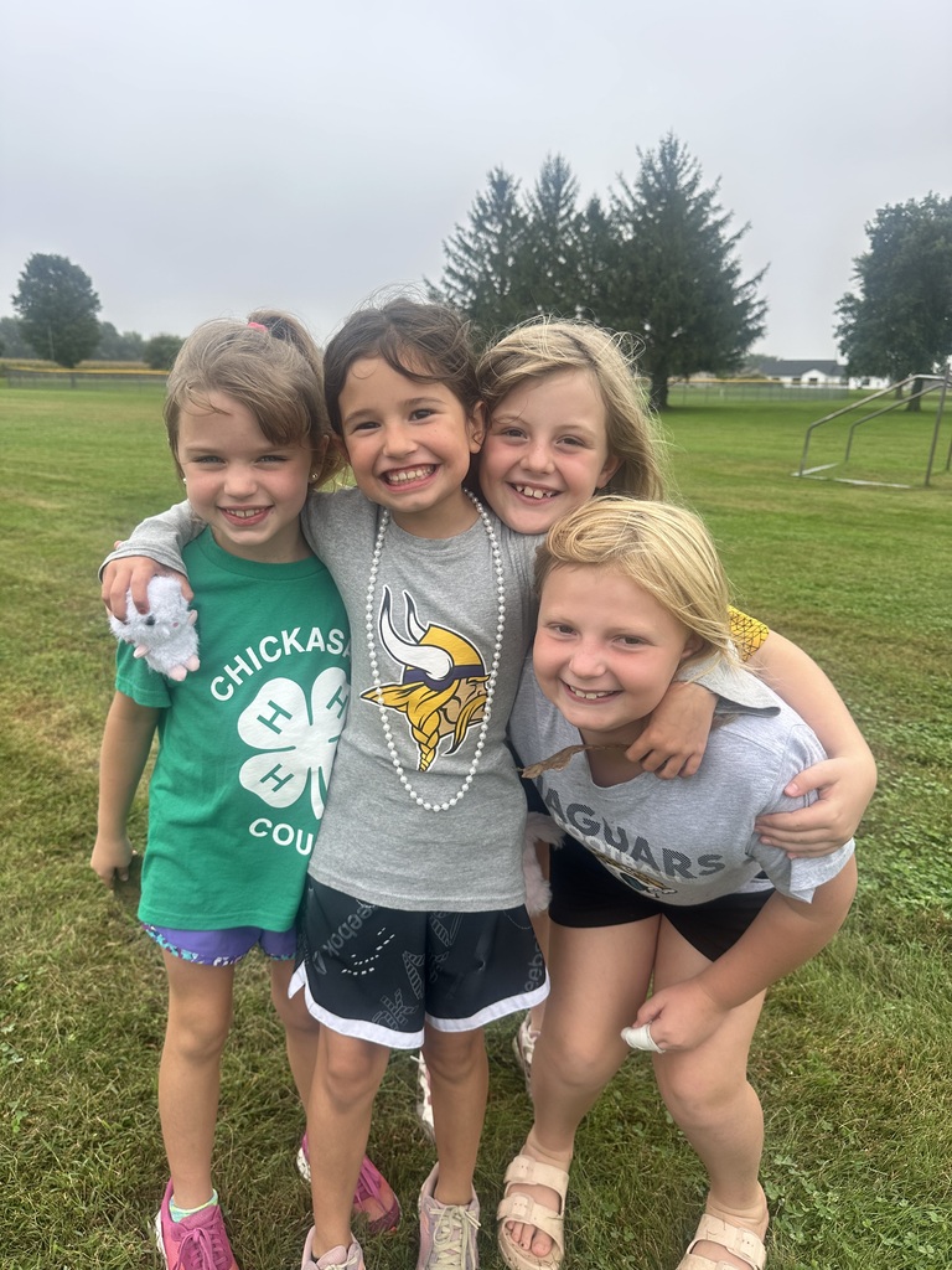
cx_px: 476
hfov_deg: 56.8
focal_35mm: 24
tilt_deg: -15.2
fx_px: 880
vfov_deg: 71.6
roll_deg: +0.0
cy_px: 635
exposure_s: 1/1198
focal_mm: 6.86
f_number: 1.78
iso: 80
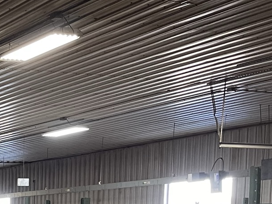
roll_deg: +0.8
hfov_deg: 19.3
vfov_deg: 15.5
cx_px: -145
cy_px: 306
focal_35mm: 88
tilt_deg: -7.3
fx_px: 692
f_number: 1.6
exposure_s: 1/60
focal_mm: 5.1
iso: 160
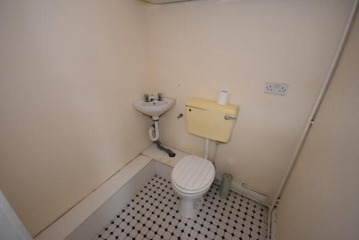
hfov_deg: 100.4
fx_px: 150
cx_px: 180
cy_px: 120
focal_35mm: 15
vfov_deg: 77.4
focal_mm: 10
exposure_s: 1/125
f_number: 4
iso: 1100
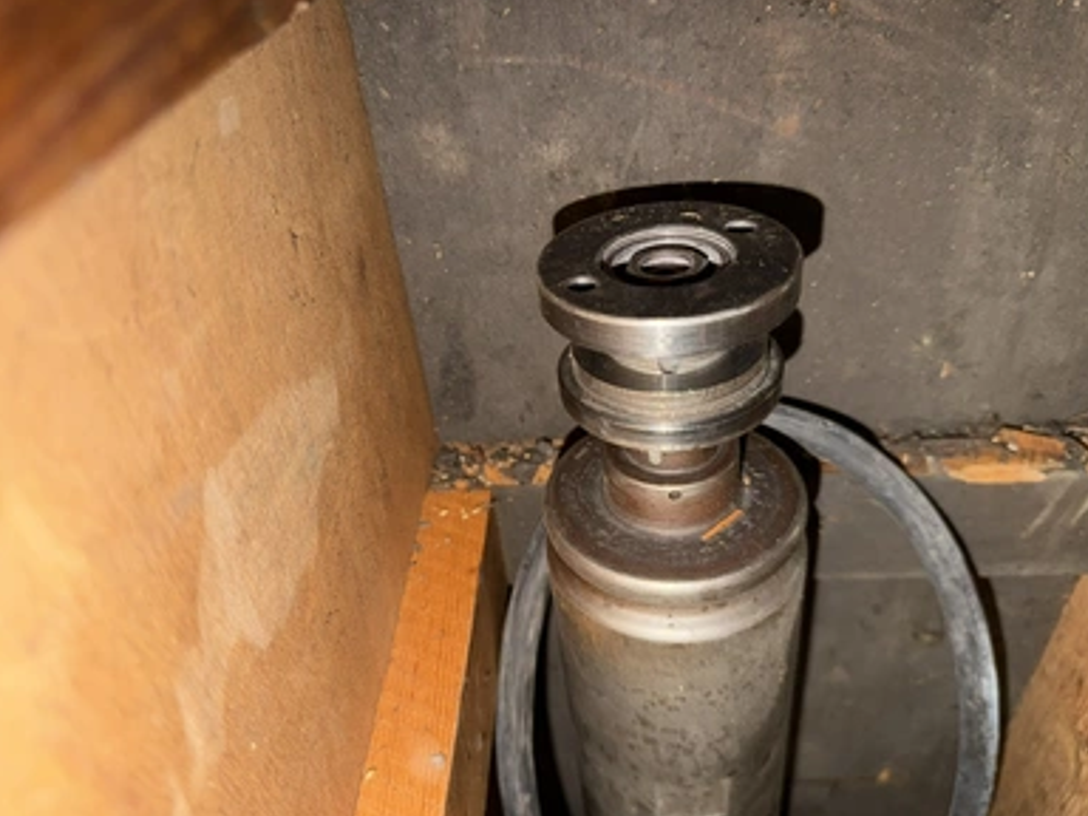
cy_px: 408
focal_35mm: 25
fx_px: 786
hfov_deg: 69.4
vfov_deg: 54.9
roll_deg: +5.6
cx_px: 558
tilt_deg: -38.8
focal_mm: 6.76
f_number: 1.78
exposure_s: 1/4
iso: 64
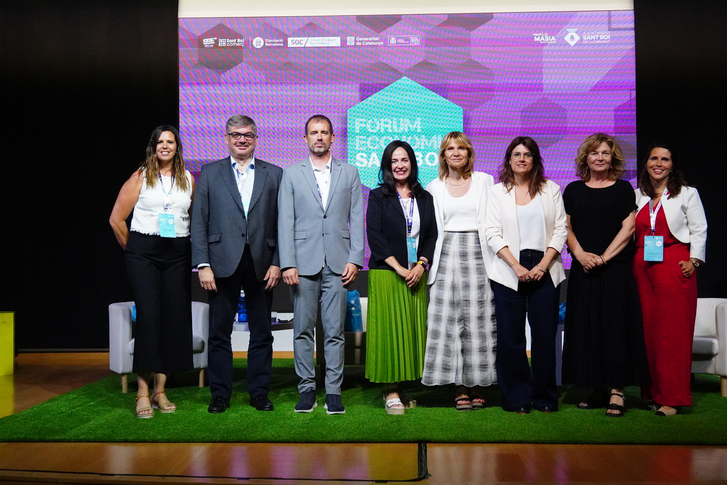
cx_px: 364
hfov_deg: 42.3
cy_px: 242
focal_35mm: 46
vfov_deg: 28.9
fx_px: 939
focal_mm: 31
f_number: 5.6
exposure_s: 1/320
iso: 6400
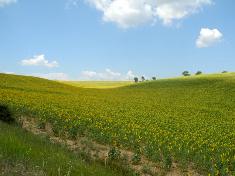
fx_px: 211
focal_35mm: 31
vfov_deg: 45.5
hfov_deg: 58.3
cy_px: 87
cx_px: 119
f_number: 3.5
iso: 100
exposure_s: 1/800
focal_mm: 6.4
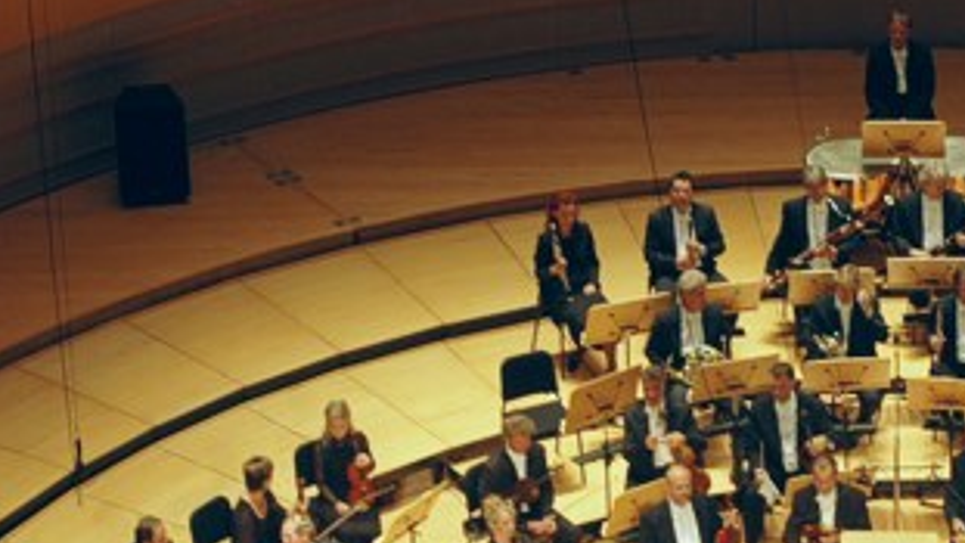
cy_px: 541
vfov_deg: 5.7
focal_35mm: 212
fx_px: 5425
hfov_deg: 10.1
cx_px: 925
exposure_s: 1/30
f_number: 5.6
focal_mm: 70
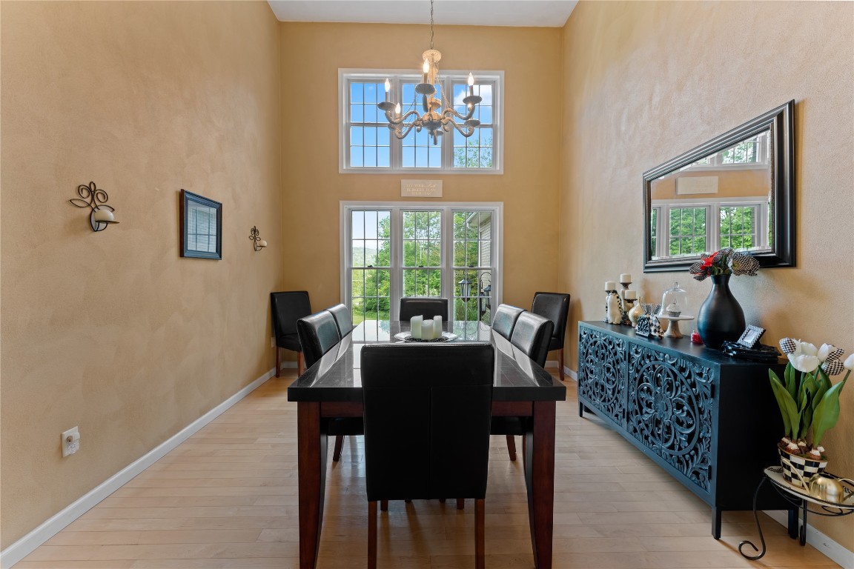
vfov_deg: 81.2
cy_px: 284
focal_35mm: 14
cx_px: 427
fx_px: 332
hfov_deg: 104.3
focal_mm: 14
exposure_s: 1.3
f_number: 7.1
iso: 100
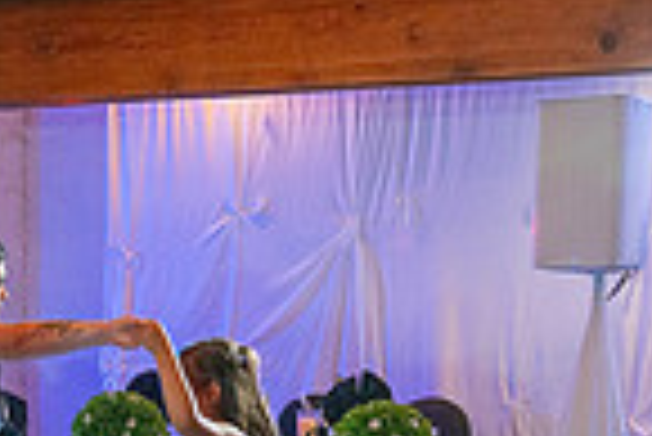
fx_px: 1740
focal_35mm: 96
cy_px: 564
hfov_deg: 20.6
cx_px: 4
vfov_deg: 13.8
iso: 500
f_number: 3.2
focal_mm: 24
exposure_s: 1/200
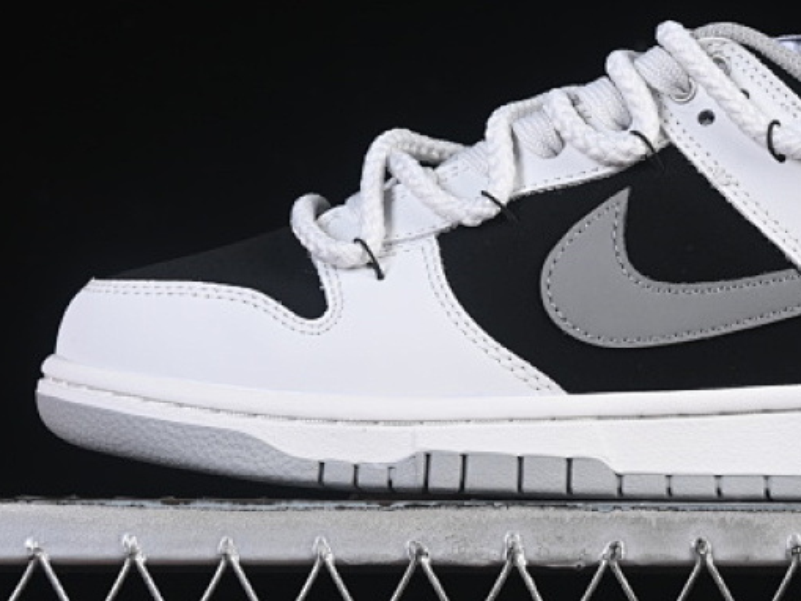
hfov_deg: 12.9
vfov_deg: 9.7
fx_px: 3541
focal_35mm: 153
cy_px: 151
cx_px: 628
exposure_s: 1/80
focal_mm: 50
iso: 160
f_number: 8
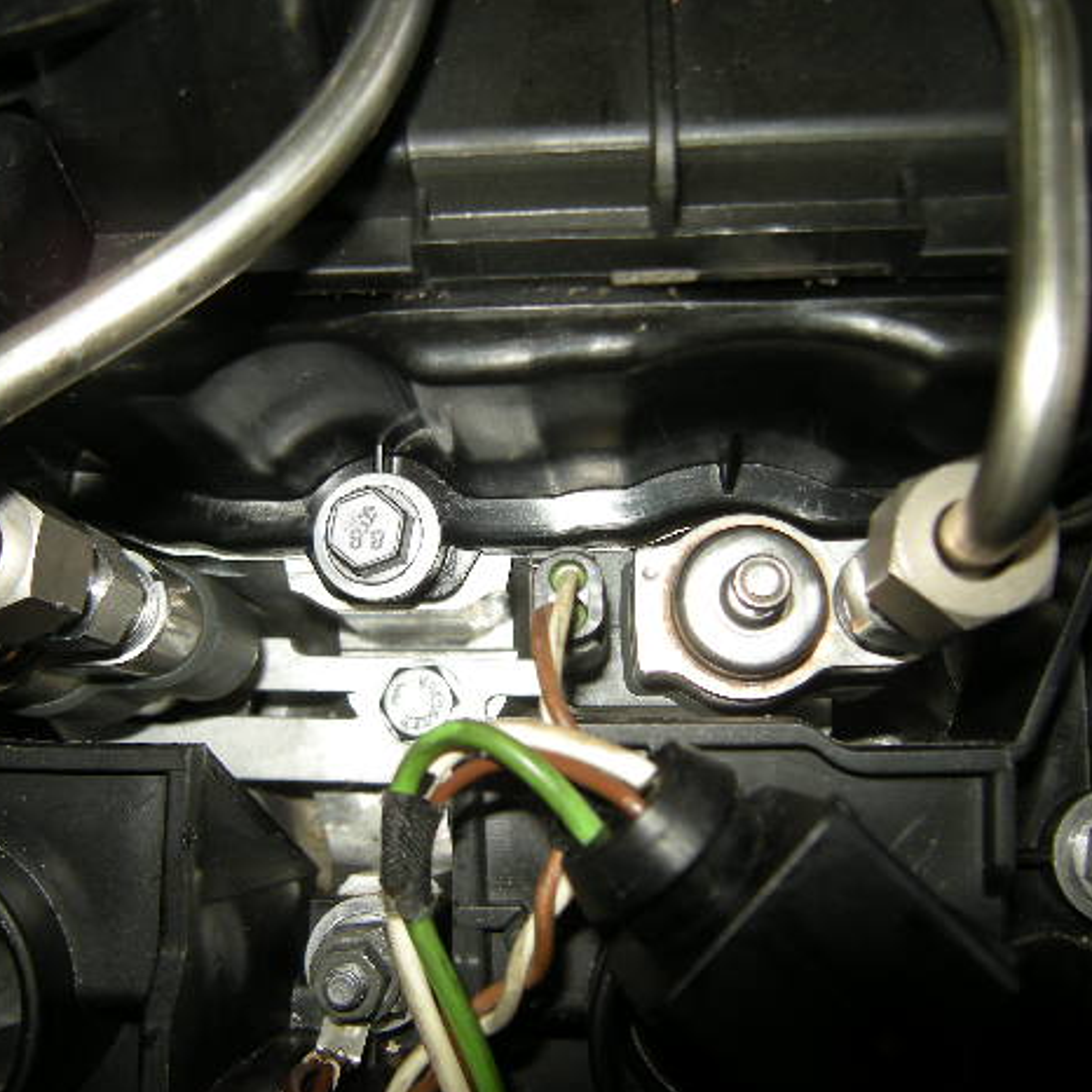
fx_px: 1213
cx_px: 457
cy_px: 539
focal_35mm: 34
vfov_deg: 48.4
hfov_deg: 48.3
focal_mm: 4.7
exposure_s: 1/60
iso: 64
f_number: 2.8
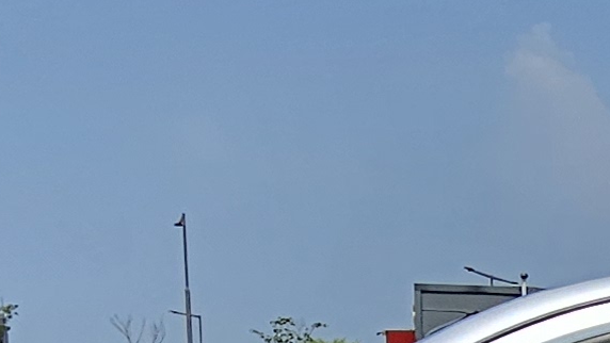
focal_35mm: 99
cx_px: 735
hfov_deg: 20.2
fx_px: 1602
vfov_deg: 10.3
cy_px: 871
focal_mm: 2.2
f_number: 2.2
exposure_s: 1/5034
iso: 50
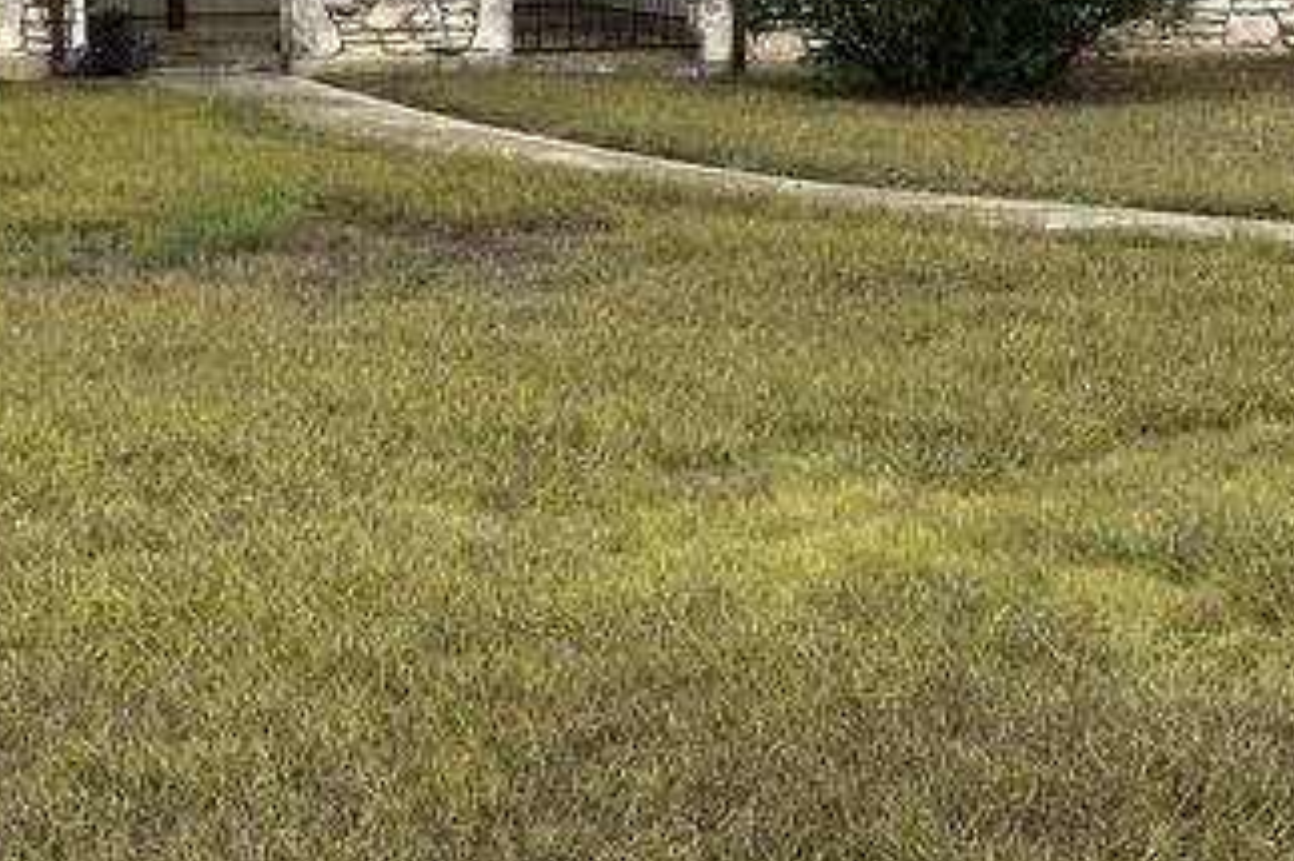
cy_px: 192
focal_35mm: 99
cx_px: 453
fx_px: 3557
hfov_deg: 20.6
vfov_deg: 13.7
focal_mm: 6.86
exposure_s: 1/1639
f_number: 1.78
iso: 64
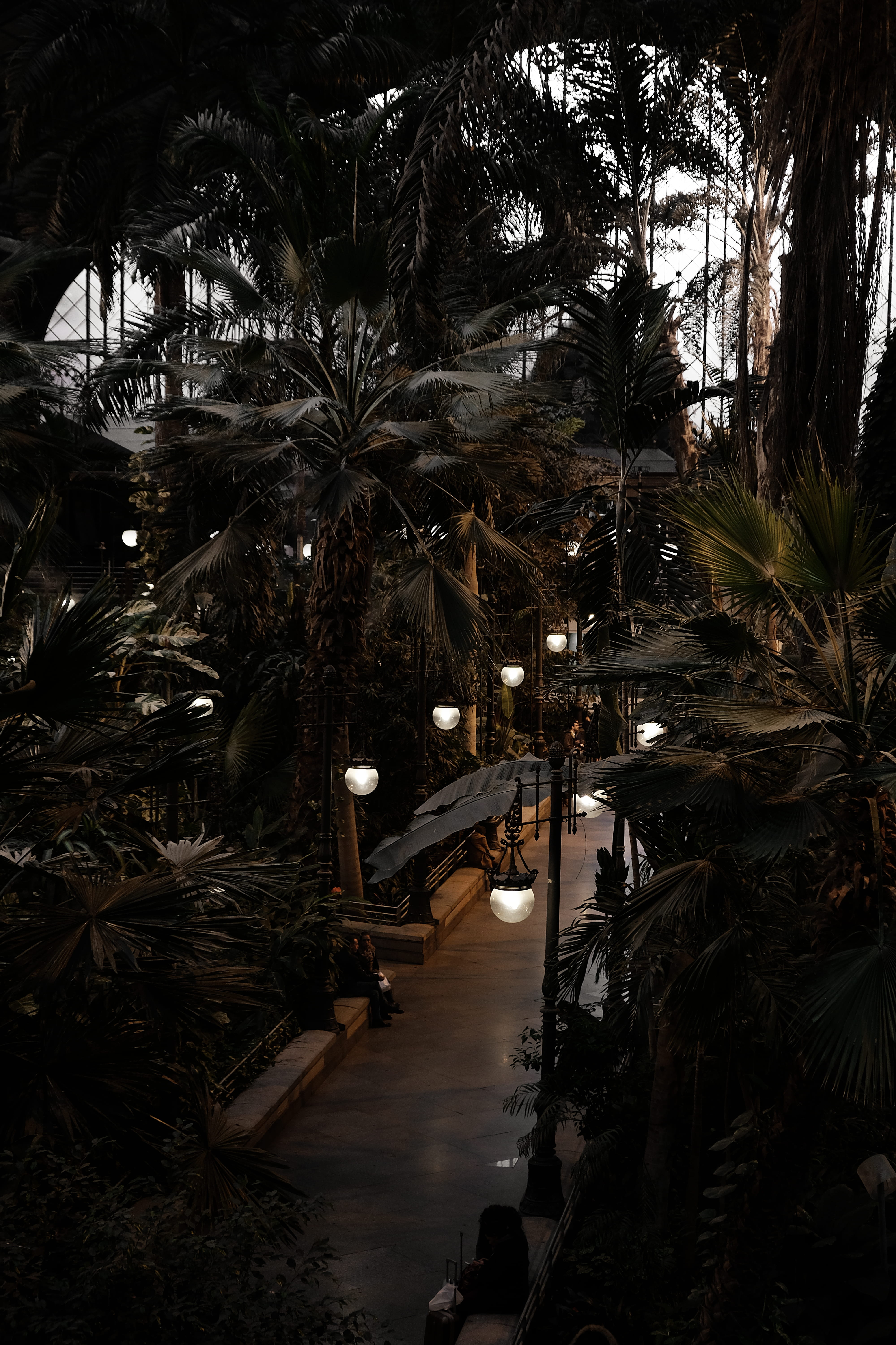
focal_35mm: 69
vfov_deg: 29.2
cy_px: 672
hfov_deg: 19.7
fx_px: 2576
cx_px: 448
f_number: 4
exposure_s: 1/125
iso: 800
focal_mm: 46.3
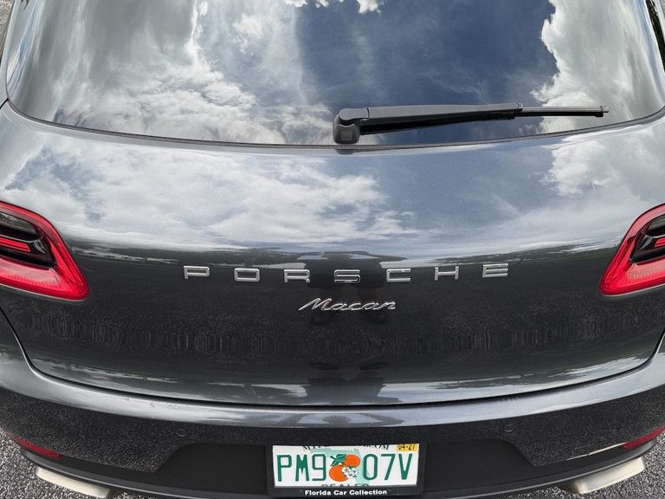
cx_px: 340
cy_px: 237
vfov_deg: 44.1
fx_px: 615
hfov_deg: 56.8
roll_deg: +1.0
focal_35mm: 32
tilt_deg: -36.2
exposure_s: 1/858
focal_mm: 6.76
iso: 80
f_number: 1.78
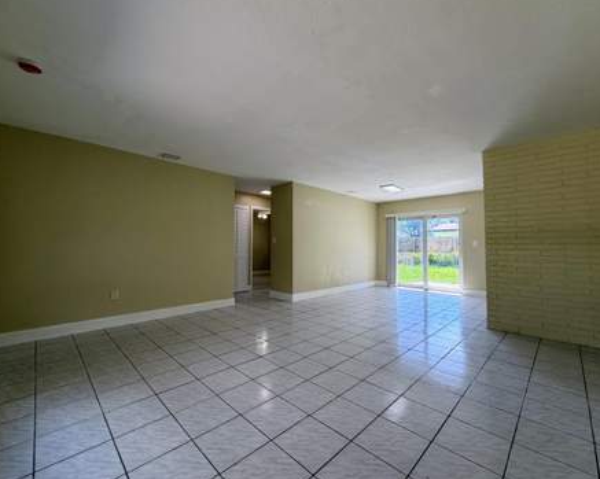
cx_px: 298
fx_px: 266
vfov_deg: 84.0
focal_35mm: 15
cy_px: 237
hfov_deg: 96.8
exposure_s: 1/120
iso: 80
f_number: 2.2
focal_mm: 2.22
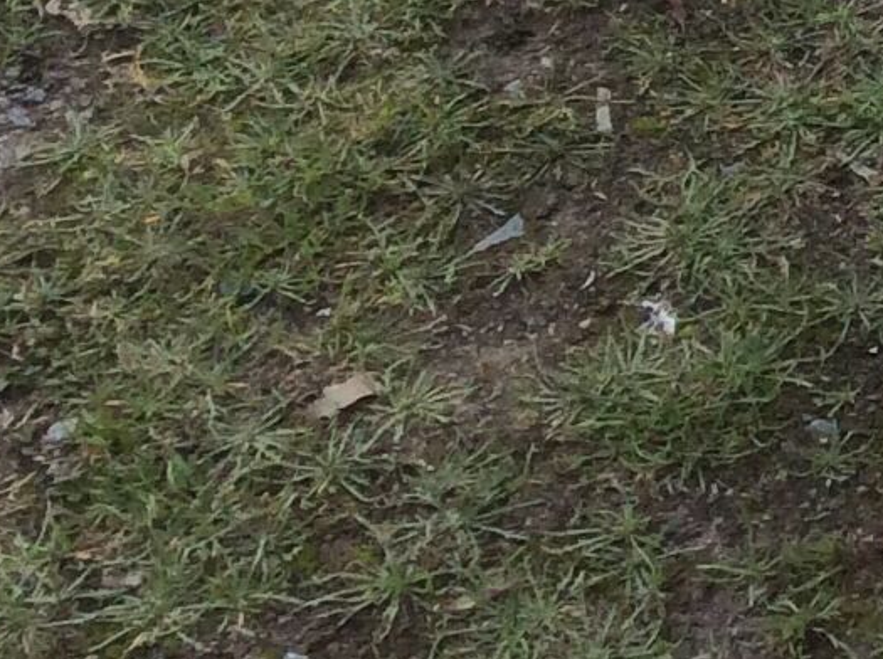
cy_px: -635
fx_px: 4024
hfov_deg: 11.3
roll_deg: +1.3
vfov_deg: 8.9
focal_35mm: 158
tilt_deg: -30.6
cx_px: 1783
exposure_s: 1/137
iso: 32
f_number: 2.4
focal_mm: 3.3
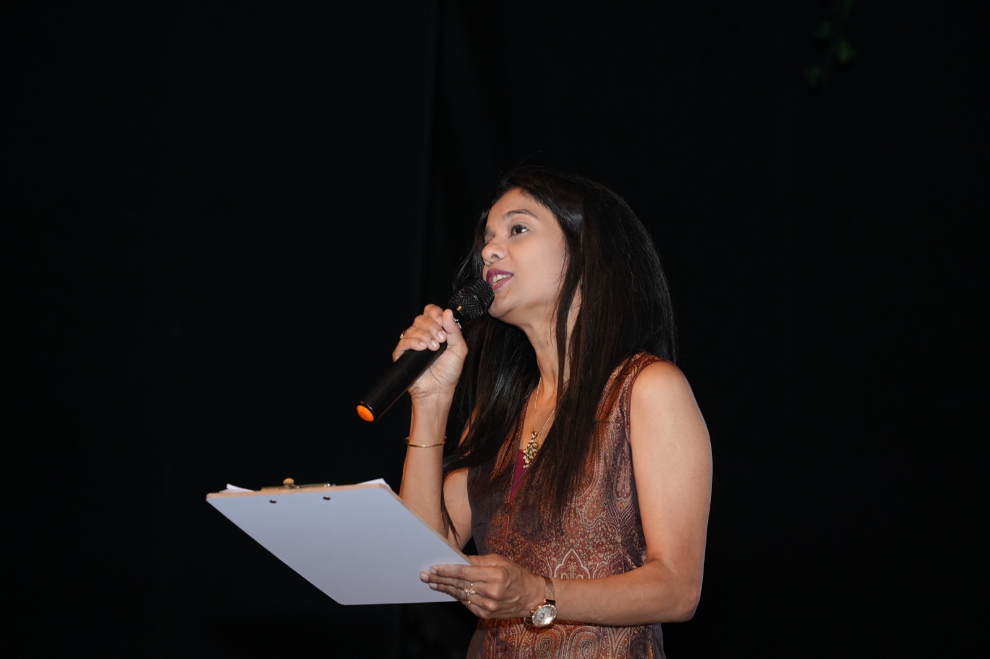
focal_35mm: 105
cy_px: 330
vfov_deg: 13.0
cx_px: 495
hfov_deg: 19.5
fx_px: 2887
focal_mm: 105
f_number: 5.6
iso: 2500
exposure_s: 1/160
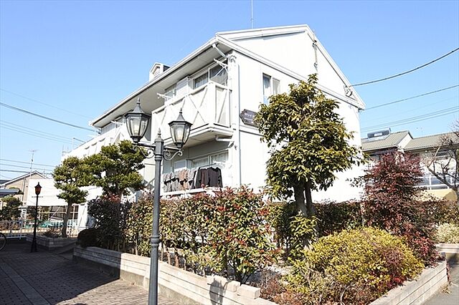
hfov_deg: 76.1
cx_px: 230
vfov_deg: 55.1
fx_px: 293
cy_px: 152
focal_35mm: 23
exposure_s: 1/500
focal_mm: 8.8
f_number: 4.2
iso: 160
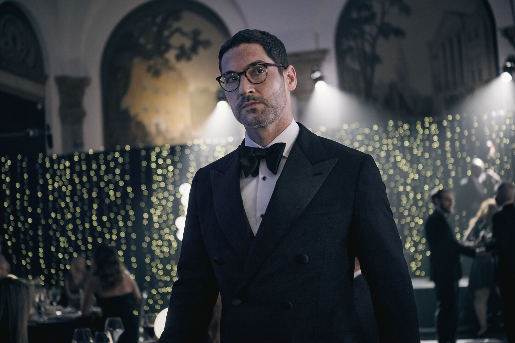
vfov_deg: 27.5
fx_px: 701
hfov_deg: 40.3
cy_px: 172
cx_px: 258
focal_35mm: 49
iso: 4000
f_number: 2.8
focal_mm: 49
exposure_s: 1/160
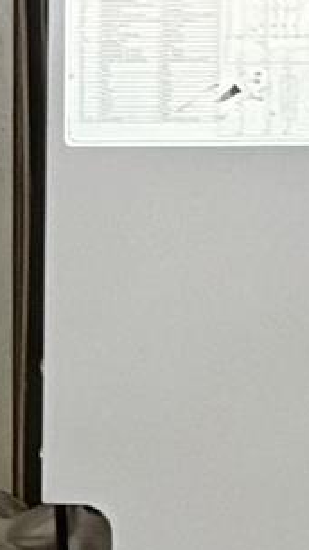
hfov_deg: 4.0
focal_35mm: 284
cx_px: 1238
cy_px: -261
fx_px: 4139
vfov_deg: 7.5
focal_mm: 5.96
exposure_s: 1/30
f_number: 1.6
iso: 500
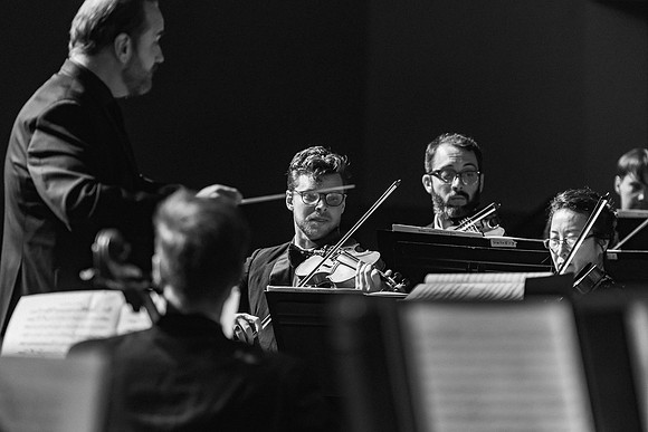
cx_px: 324
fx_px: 4141
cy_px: 216
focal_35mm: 230
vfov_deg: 6.0
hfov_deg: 8.9
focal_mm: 230
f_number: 4
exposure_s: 1/200
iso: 3200
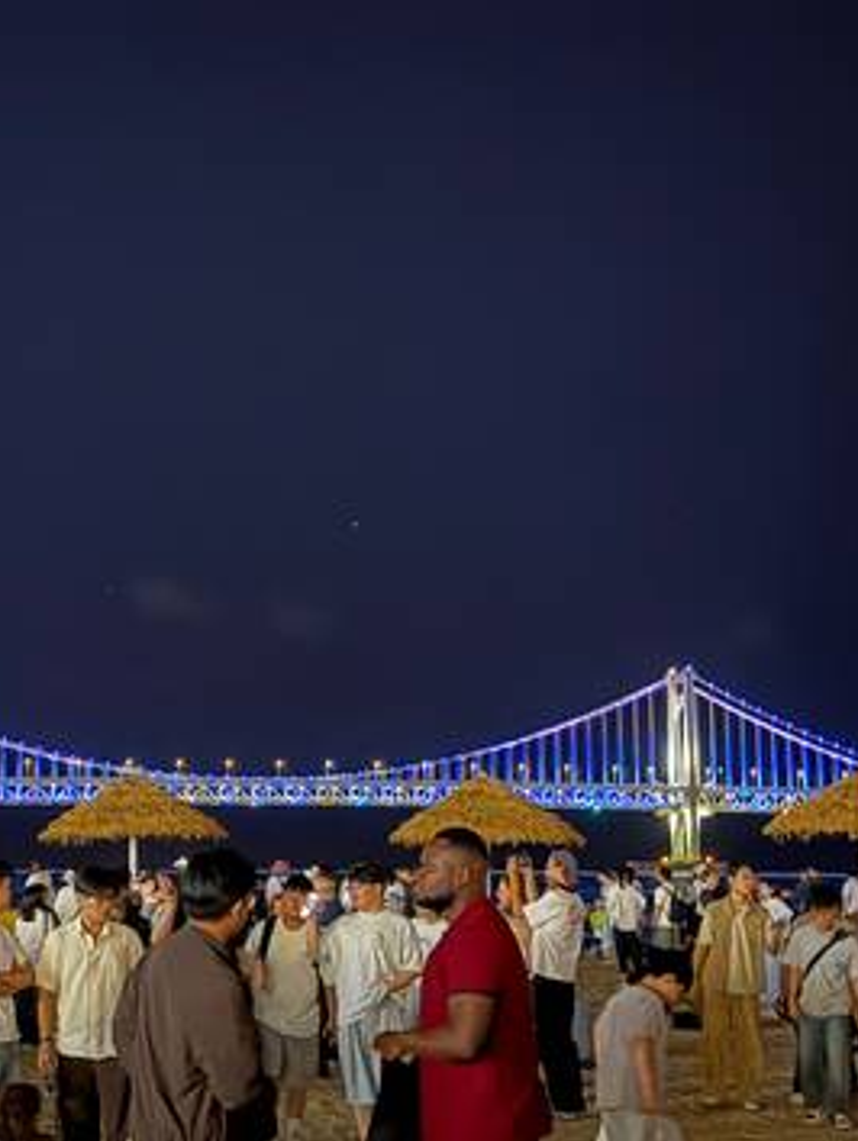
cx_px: 255
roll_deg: -0.1
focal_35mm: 65
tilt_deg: +7.9
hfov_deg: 22.5
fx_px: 2146
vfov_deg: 29.8
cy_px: 564
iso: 1600
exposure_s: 1/9
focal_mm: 6.76
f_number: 1.78
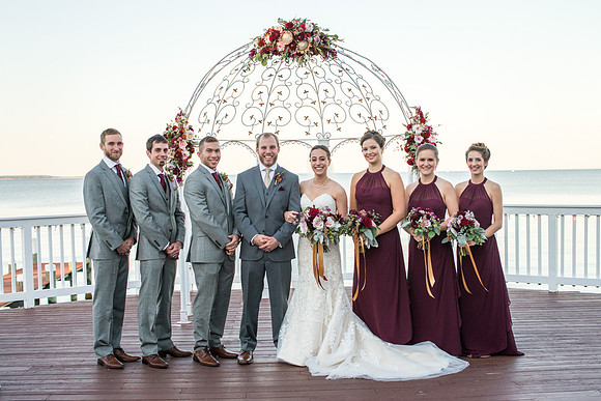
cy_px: 202
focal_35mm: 53
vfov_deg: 25.4
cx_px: 306
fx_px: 889
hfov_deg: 37.3
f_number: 4.5
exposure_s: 1/1600
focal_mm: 50
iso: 500
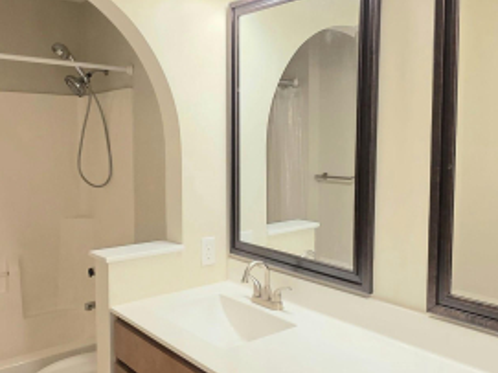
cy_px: 189
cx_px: 253
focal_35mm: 32
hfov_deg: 56.8
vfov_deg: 44.1
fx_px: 460
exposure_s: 1/120
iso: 200
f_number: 1.9
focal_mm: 2.2
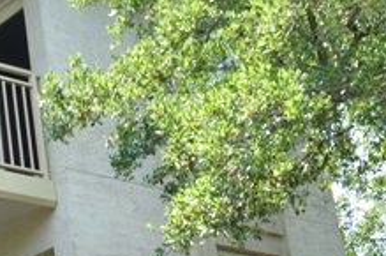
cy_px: 260
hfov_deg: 16.9
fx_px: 1220
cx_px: -118
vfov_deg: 11.8
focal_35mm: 114
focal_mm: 26
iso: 200
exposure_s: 1/13
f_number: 11
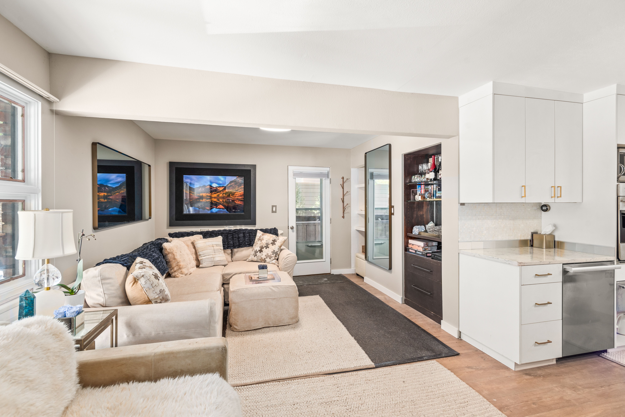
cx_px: 312
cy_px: 208
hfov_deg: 93.3
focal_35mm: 17
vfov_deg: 70.5
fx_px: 295
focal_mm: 17
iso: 400
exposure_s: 1/6
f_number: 7.1
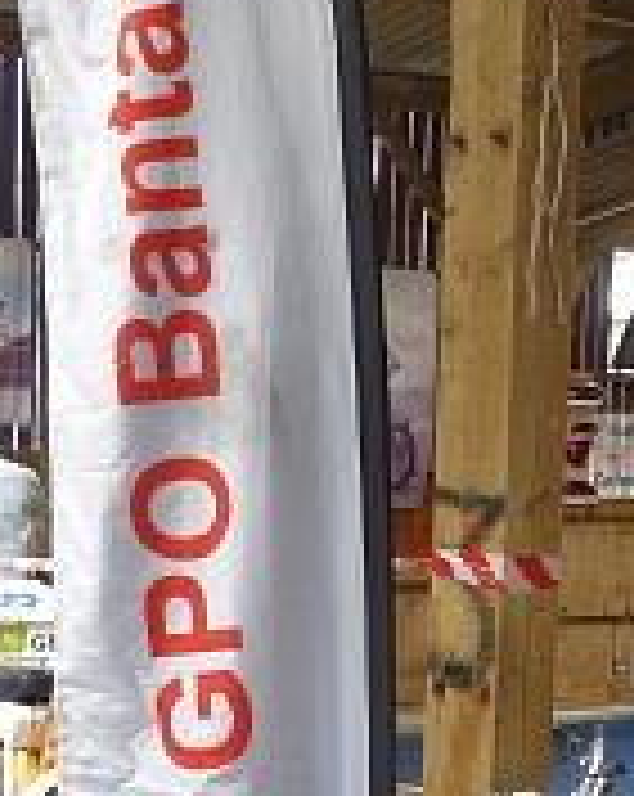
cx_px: 366
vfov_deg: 20.6
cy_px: 720
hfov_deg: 16.8
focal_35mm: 91
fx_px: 2140
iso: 200
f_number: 4.2
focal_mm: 8.5
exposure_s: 1/60
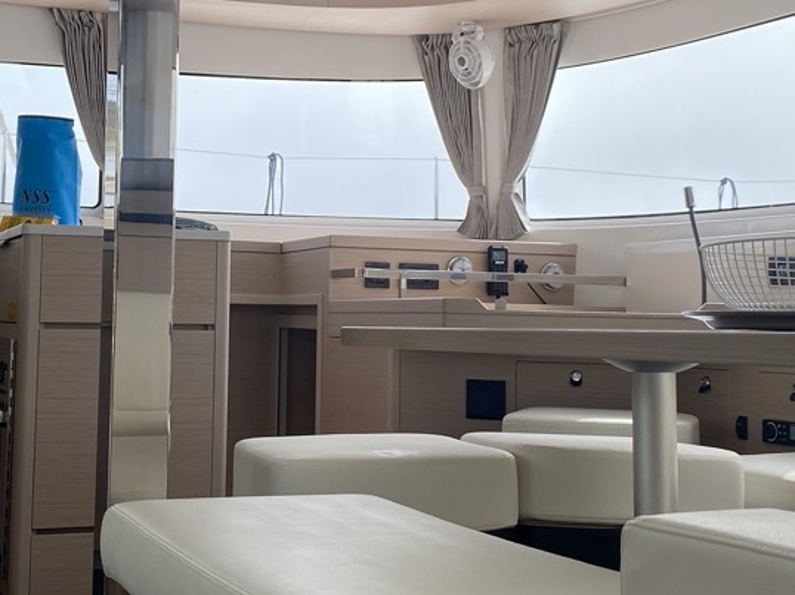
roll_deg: -1.4
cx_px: 288
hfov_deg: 33.1
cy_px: 236
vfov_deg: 25.2
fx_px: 1331
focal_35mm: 58
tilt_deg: +4.7
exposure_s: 1/519
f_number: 1.8
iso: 32
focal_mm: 4.25
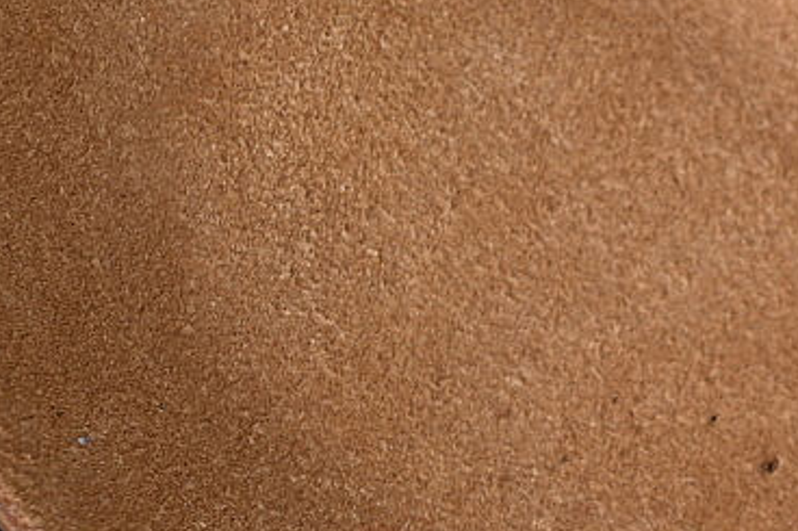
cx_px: 870
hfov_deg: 9.3
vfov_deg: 6.2
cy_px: 312
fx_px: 4874
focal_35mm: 220
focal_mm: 50
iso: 160
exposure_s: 1/80
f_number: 7.1
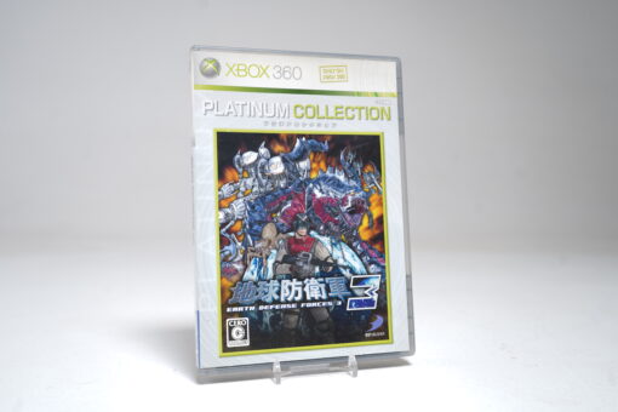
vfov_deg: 36.9
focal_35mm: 36
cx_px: 309
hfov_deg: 53.1
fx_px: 618
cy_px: 206
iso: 64
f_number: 5
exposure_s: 1/2.5
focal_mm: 36
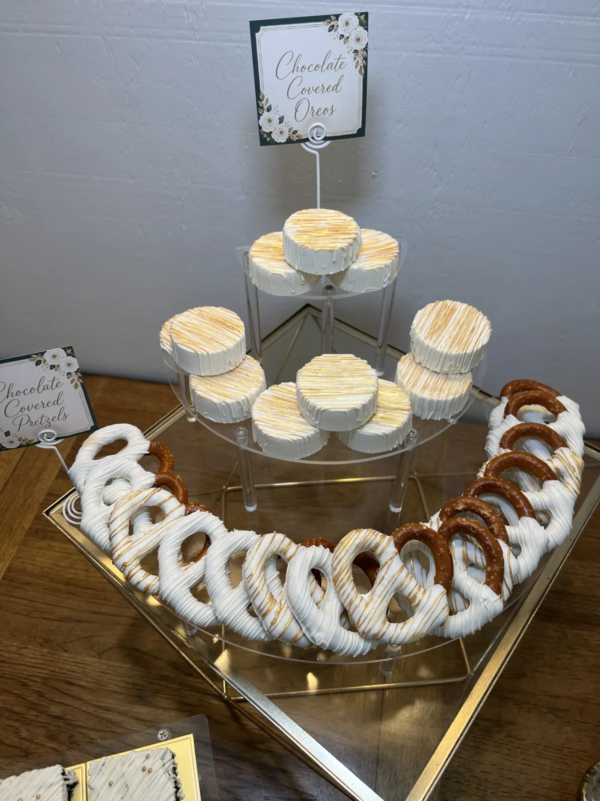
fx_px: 601
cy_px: 400
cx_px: 300
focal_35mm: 26
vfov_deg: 67.3
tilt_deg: -47.5
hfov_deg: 53.1
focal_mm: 5.7
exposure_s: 1/158
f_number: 1.5
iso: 40
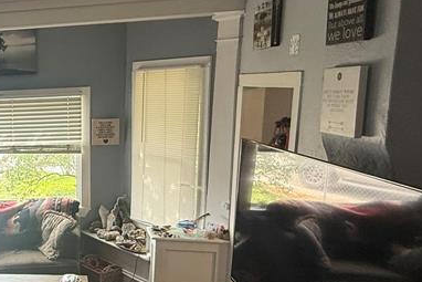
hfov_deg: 41.9
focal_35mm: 39
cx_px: -13
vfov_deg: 34.0
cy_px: 184
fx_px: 457
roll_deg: +3.7
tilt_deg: -12.5
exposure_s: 1/99
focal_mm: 2.22
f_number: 2.2
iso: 160
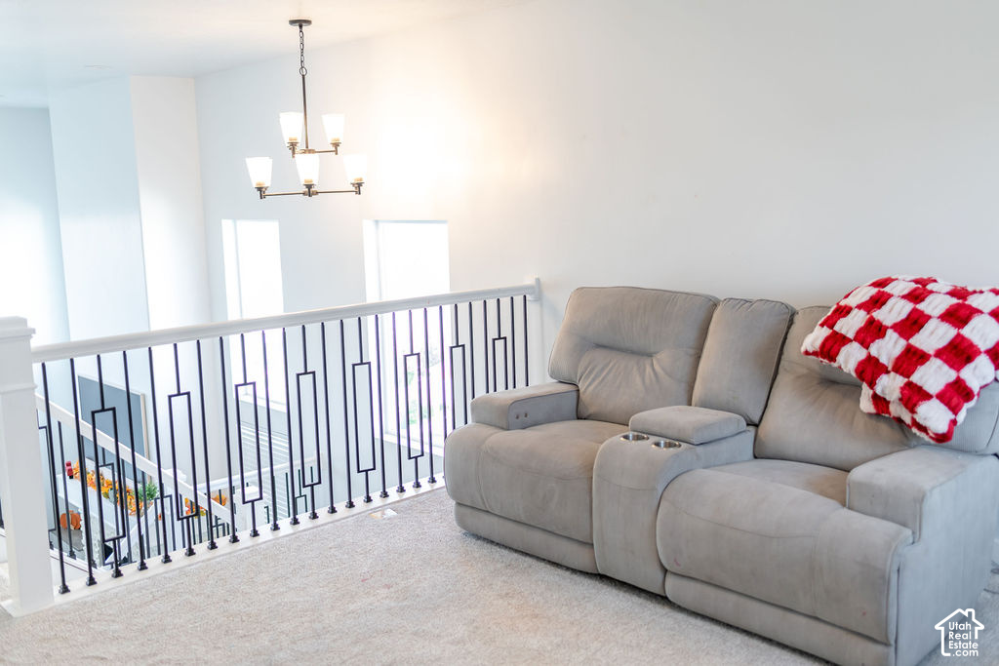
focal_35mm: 35
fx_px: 971
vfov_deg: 37.9
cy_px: 333
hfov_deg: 54.4
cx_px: 500
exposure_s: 1/200
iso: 640
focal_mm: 35
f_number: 2.5
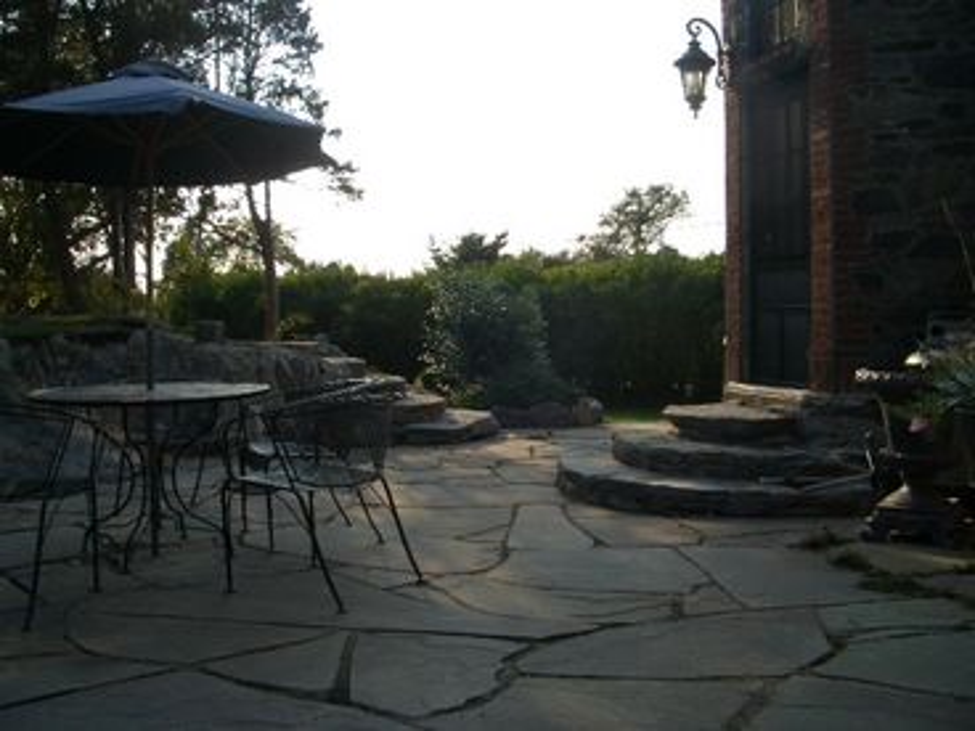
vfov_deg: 40.7
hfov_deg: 52.6
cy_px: 366
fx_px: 986
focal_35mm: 35
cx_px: 488
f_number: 4.3
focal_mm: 5.8
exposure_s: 1/400
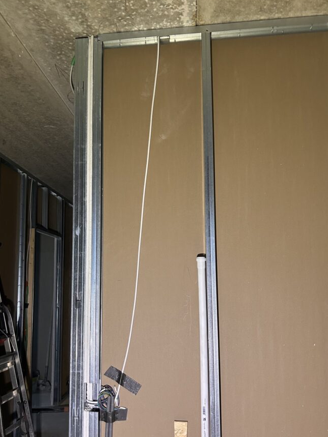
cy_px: 245
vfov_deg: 58.2
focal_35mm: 31
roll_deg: +0.1
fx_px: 392
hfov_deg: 45.3
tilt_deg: +5.4
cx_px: 138
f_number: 1.5
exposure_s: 1/51
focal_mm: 5.7
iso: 400
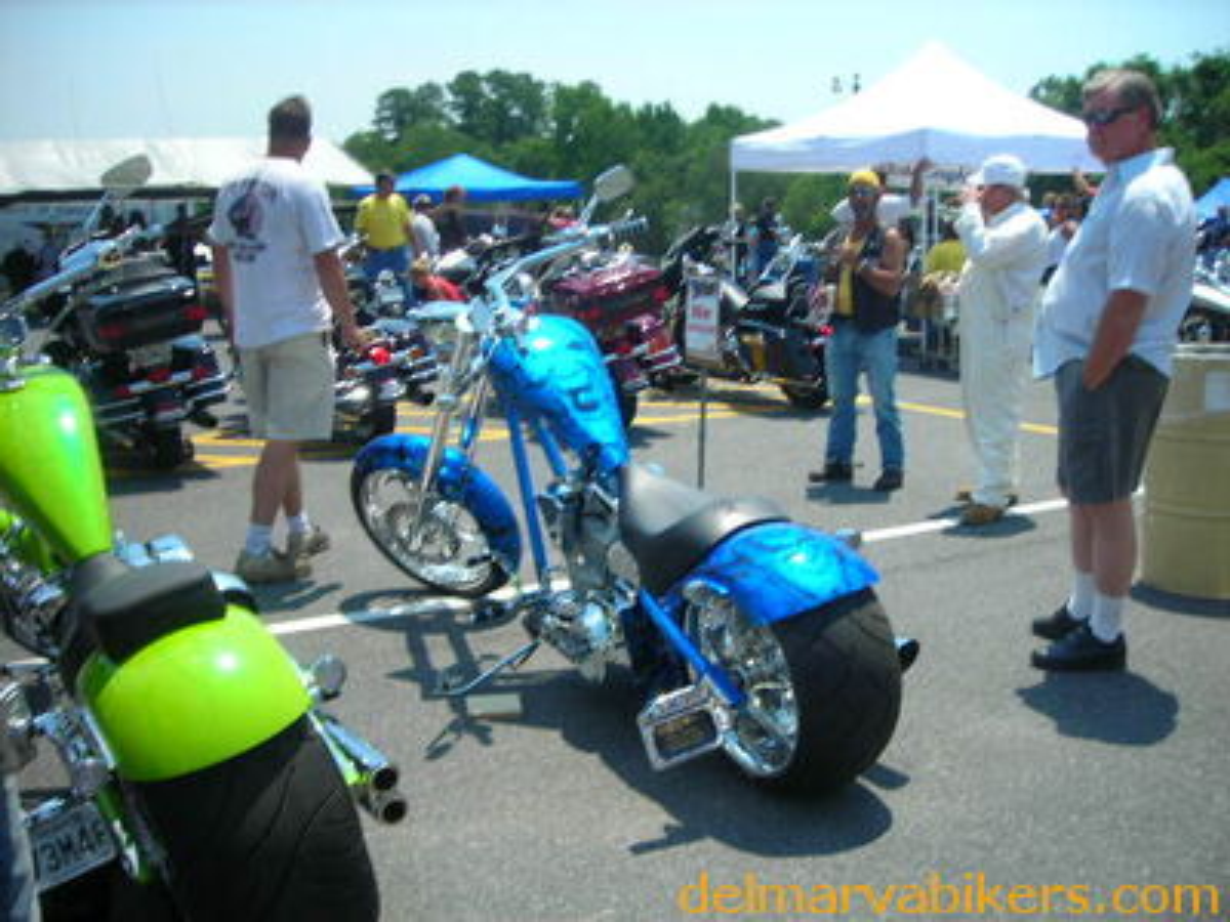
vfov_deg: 37.7
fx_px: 1350
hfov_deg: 49.0
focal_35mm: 38
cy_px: 461
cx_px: 615
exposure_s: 1/138
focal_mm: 6.3
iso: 50
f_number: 6.4
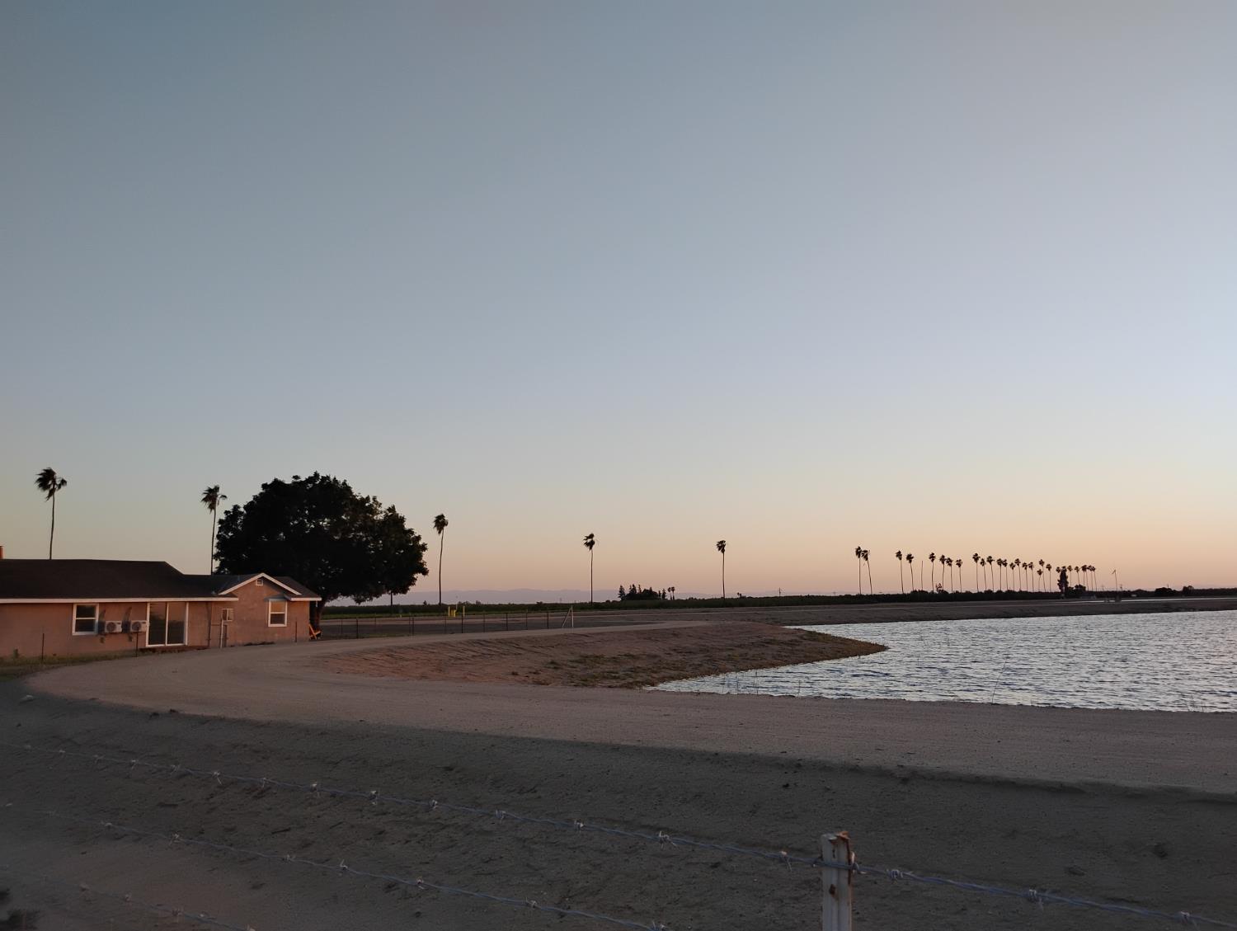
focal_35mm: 28
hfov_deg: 63.4
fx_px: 1002
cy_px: 466
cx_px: 618
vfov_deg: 49.8
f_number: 1.8
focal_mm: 4.26
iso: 170
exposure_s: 1/200
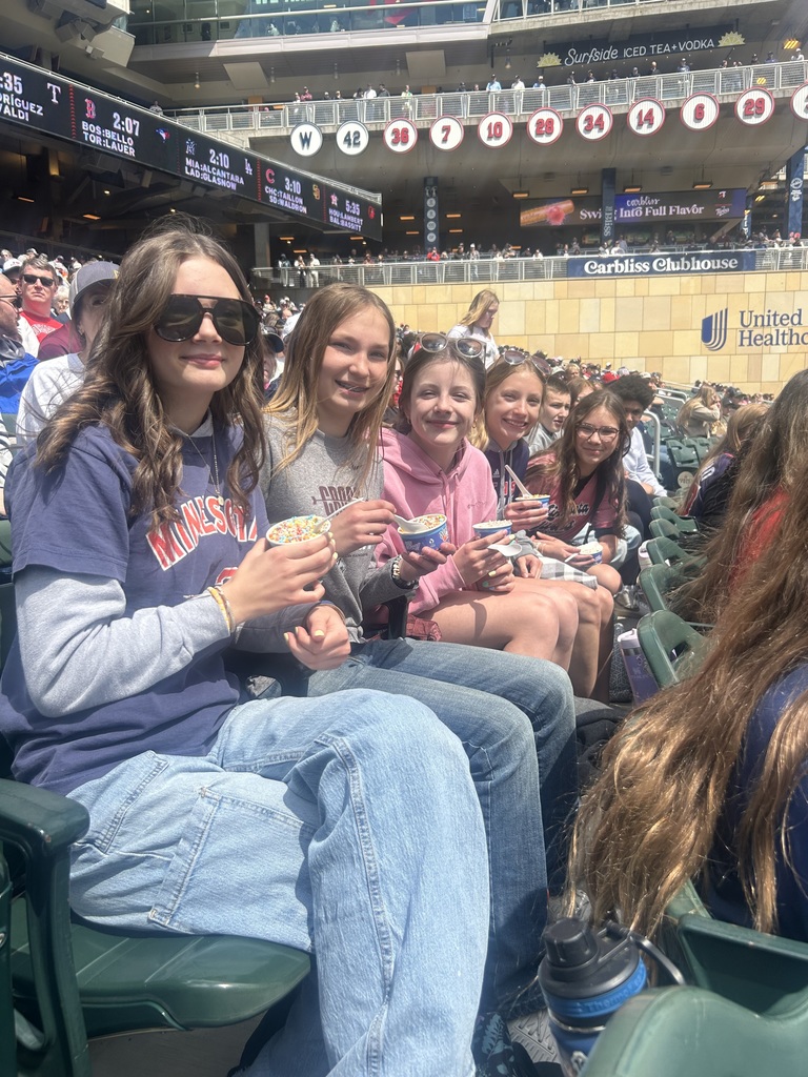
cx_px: 404
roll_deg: +1.1
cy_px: 538
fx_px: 809
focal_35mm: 26
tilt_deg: -8.7
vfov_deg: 67.3
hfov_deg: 53.1
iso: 50
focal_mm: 5.7
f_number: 1.5
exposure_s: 1/2571
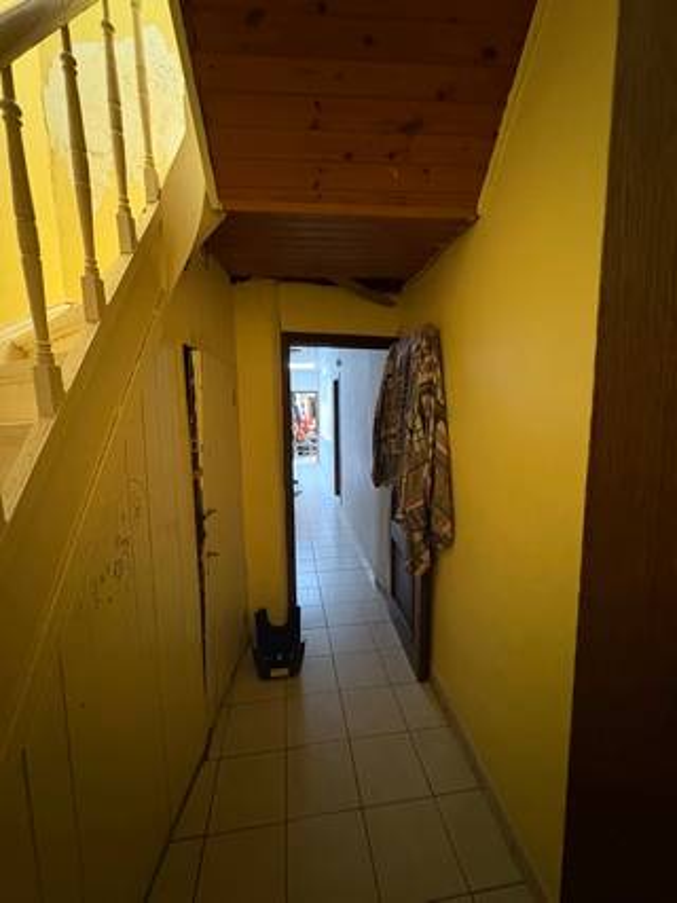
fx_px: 365
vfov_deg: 102.1
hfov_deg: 85.6
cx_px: 338
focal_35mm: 14
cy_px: 452
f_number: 2.2
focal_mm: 2.22
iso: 1000
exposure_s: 1/40
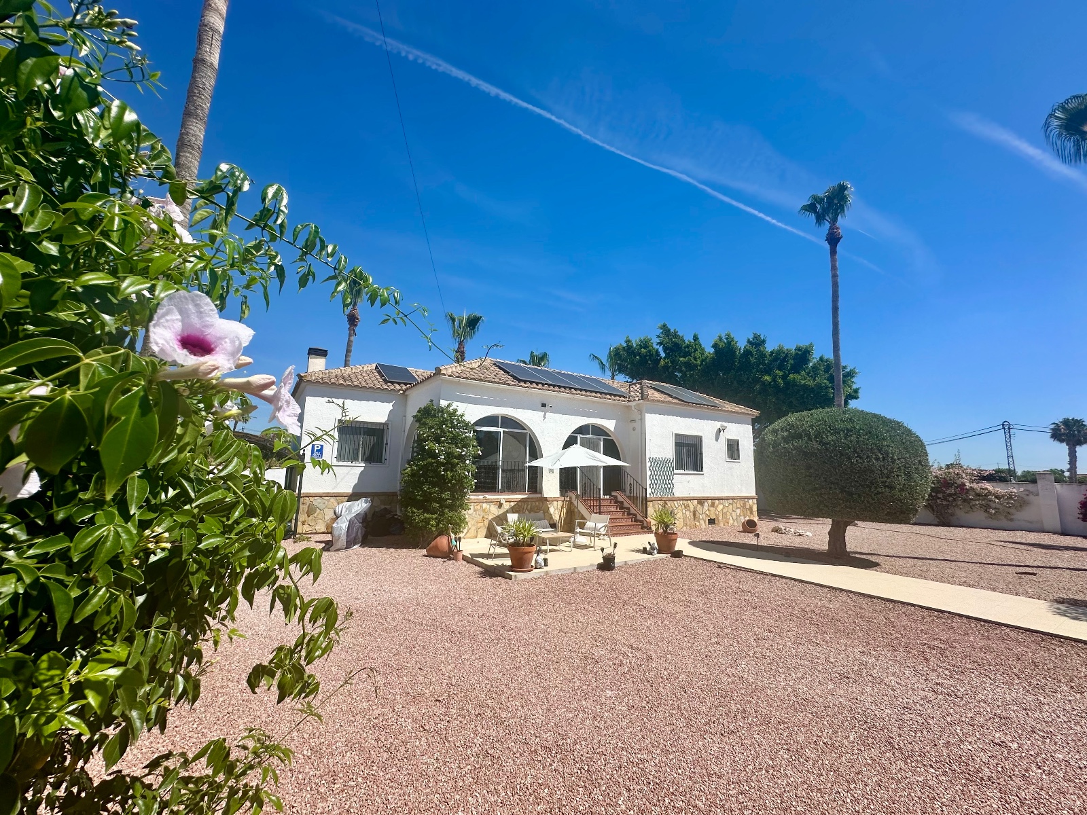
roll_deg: -1.6
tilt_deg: +7.8
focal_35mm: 14
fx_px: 440
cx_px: 544
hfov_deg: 102.1
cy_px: 408
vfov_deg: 85.7
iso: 50
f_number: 2.2
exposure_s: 1/3300
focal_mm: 2.22
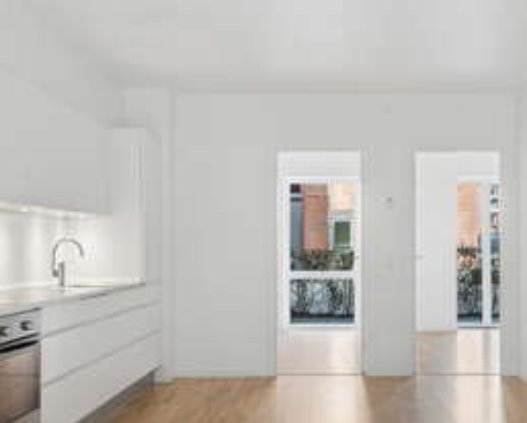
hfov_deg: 39.9
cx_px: 347
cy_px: 236
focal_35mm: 46
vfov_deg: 32.7
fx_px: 718
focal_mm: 20
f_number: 8
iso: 200
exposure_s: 1/3.33
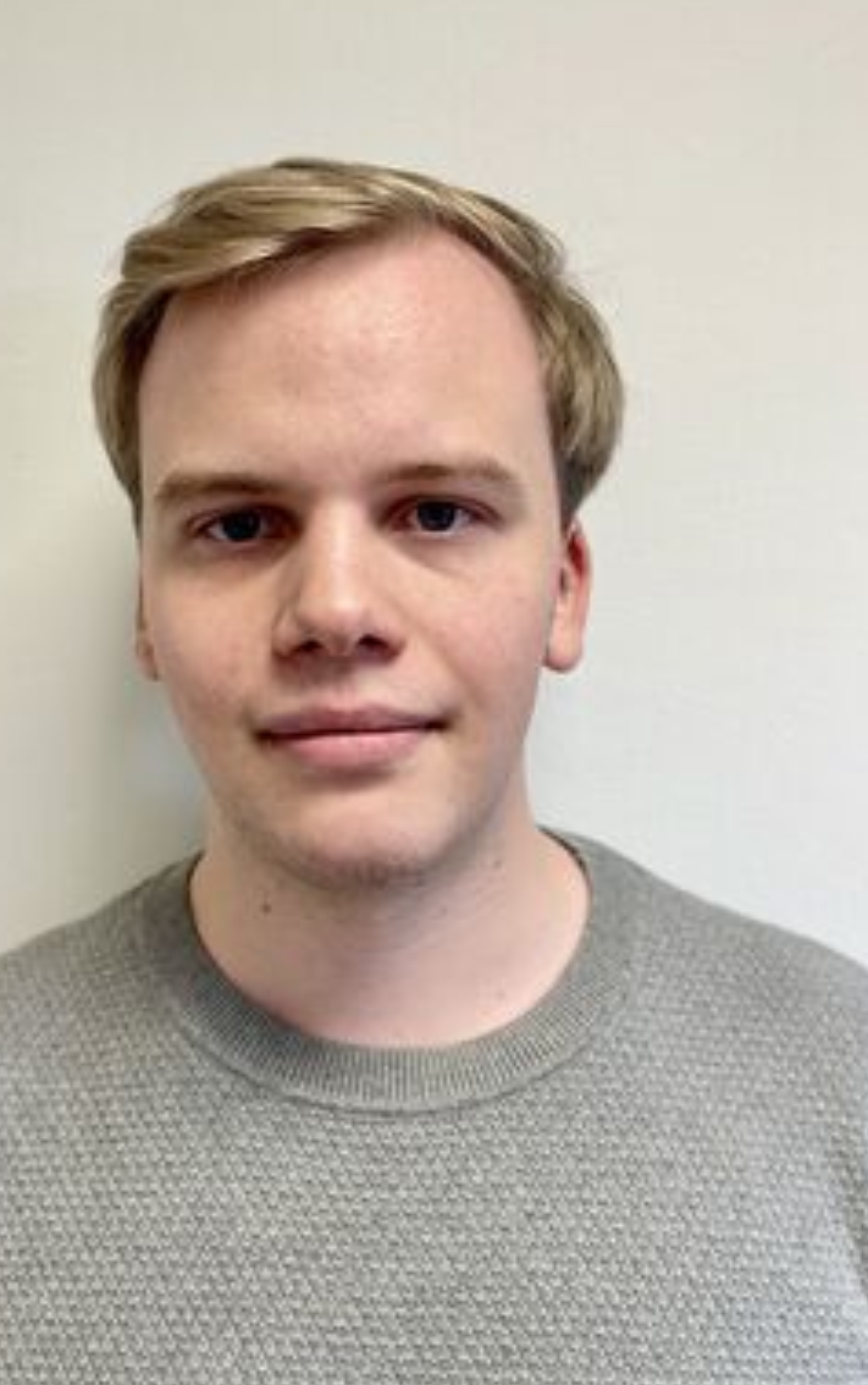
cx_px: 355
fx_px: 1284
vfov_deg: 56.7
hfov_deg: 37.2
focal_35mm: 34
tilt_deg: -6.1
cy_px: 691
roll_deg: -1.2
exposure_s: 1/100
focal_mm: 5.1
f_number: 1.6
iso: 50
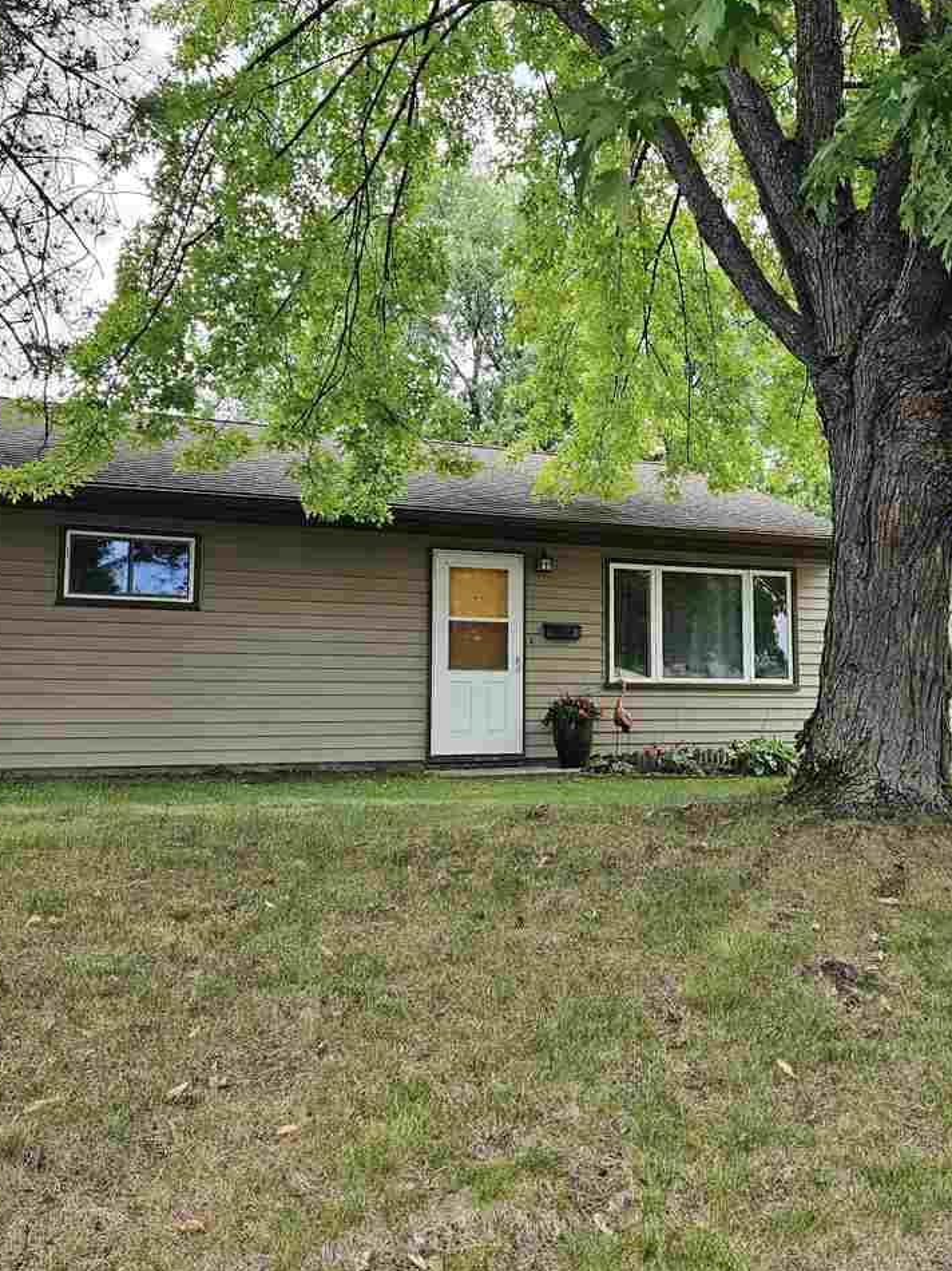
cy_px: 633
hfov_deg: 45.0
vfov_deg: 58.4
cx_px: 600
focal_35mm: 31
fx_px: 1137
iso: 50
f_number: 1.7
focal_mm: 6.3
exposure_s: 1/180
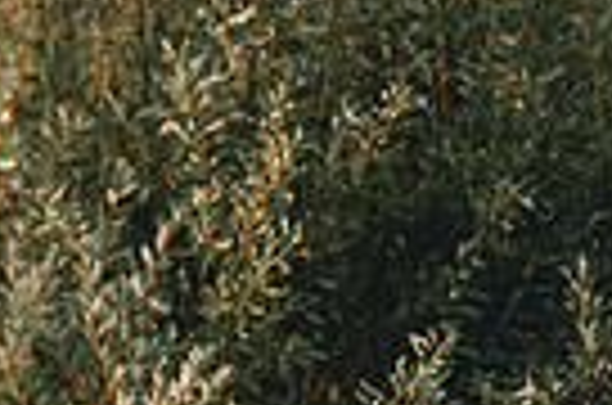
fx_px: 16333
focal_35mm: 963
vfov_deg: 1.4
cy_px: 484
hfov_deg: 2.1
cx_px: -549
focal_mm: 150
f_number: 2.8
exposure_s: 1/2000
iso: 400
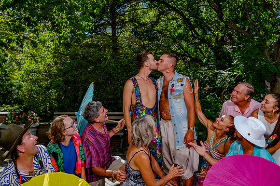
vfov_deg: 36.5
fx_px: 283
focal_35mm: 36
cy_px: 89
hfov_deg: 52.7
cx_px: 132
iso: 200
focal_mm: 34
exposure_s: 1/320
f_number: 7.1
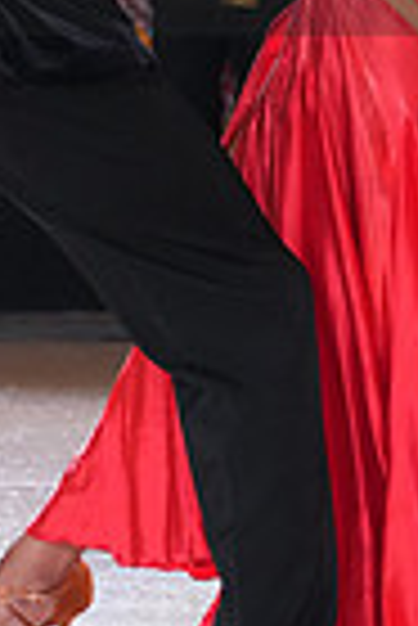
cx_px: 213
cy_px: -113
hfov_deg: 3.2
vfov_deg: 4.7
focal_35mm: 437
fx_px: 7592
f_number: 4
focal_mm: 105
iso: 4000
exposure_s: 1/500
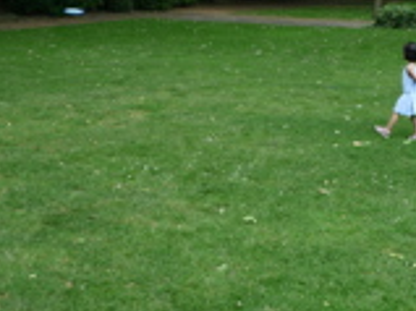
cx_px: 247
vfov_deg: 20.5
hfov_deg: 28.9
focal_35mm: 67
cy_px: -63
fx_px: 805
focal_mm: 4.4
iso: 100
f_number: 2.8
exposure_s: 1/100
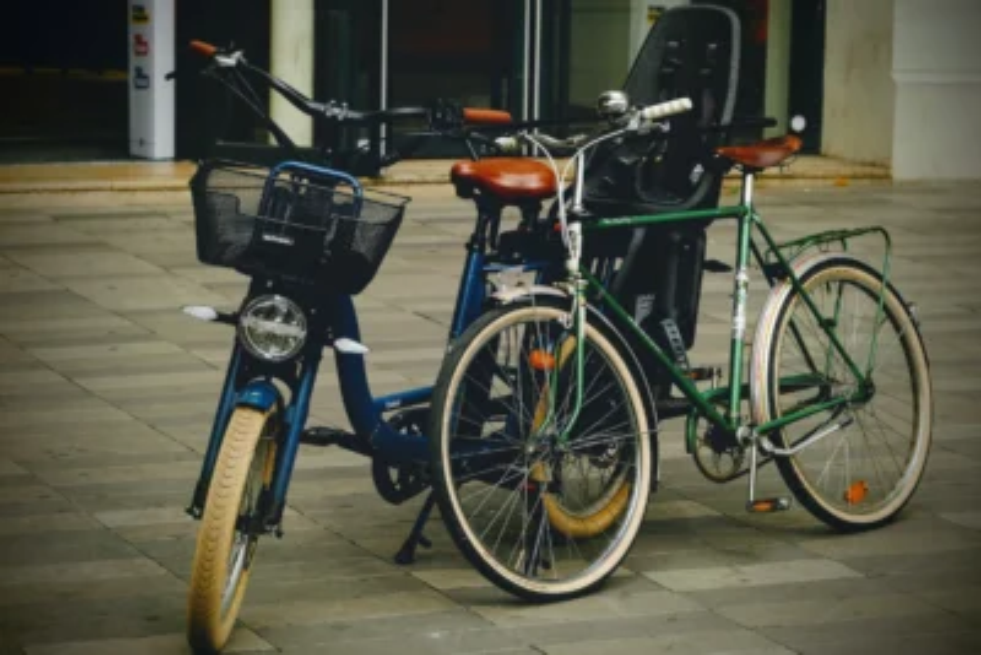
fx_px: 2862
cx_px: 490
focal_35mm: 105
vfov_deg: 13.1
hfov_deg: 19.4
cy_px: 328
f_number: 5.6
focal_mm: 70
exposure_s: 1/240
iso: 160
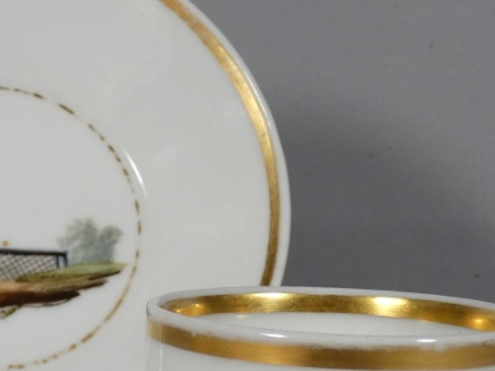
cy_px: 368
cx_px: 169
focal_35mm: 98
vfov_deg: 14.8
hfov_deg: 20.0
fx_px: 1401
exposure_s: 1/80
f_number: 3.5
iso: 80
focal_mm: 6.5
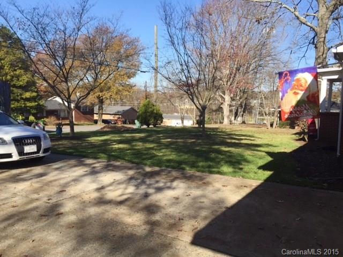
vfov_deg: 48.2
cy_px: 128
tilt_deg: -5.2
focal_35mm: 29
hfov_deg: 61.7
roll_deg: -1.1
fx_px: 287
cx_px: 172
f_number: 2.2
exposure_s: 1/1130
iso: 32
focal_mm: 4.15
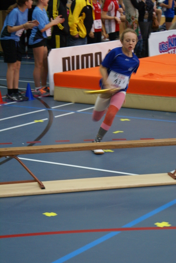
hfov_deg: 13.1
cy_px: 132
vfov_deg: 19.4
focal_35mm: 105
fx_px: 768
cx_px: 88
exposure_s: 1/60
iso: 800
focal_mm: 70
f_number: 5.6
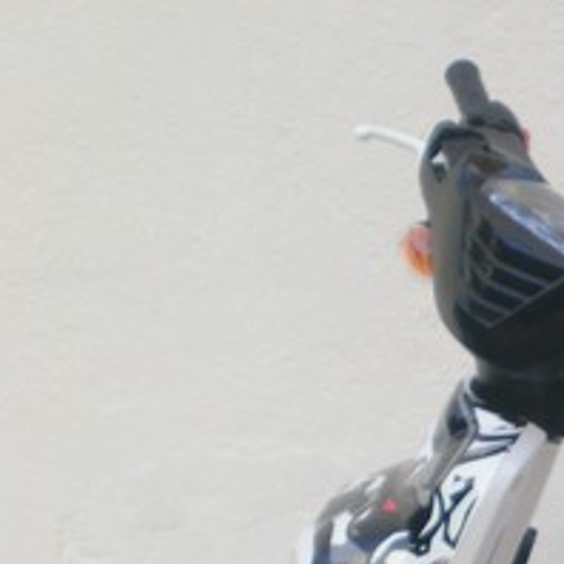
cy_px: 661
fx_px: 2949
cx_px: 823
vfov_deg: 10.7
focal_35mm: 160
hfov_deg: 10.6
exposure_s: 1/60.3
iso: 95
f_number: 3.9
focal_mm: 9.3
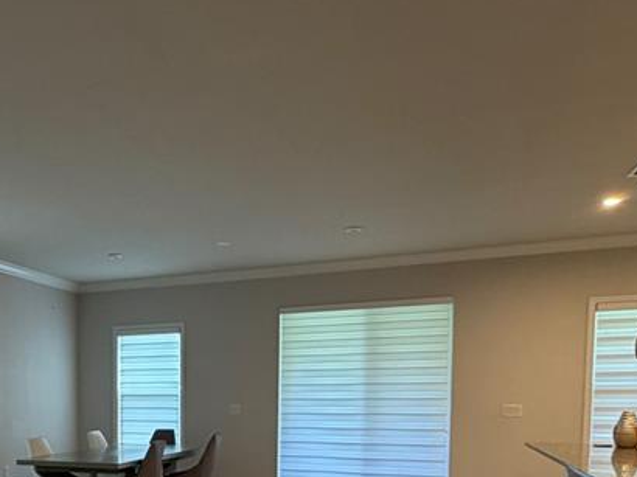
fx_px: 644
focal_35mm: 35
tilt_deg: -6.0
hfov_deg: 49.5
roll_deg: +0.0
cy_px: 440
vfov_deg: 37.7
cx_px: 124
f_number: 2.2
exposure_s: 1/60
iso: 160
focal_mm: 2.22
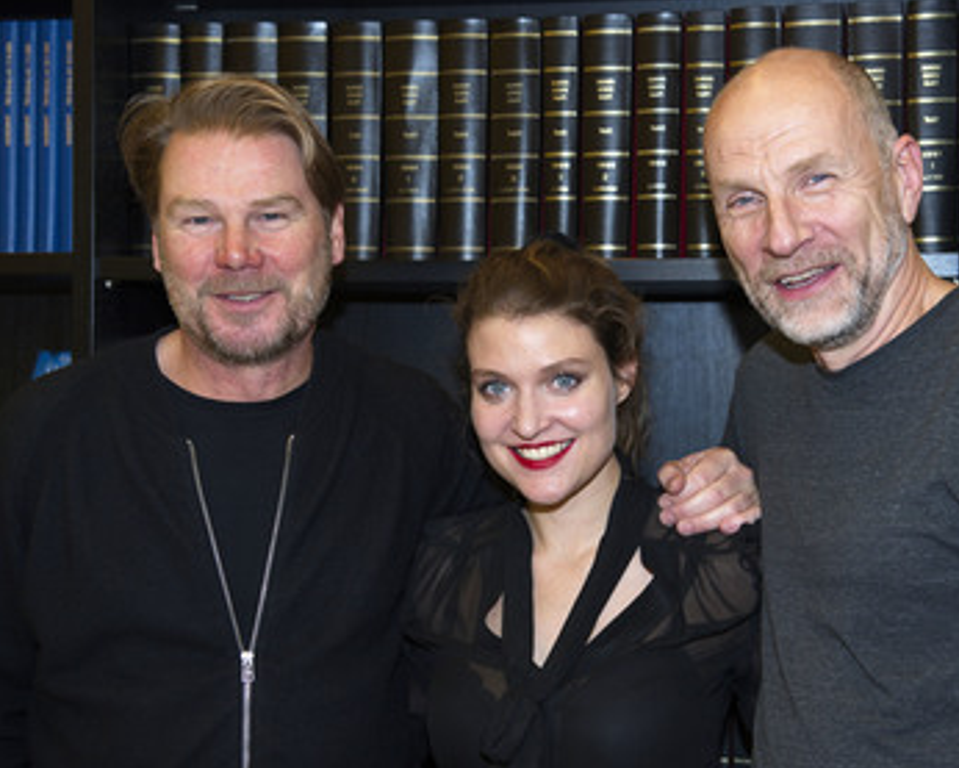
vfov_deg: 27.6
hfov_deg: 34.1
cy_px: 408
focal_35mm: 55
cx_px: 550
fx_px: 1561
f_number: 4
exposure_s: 1/200
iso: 800
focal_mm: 45
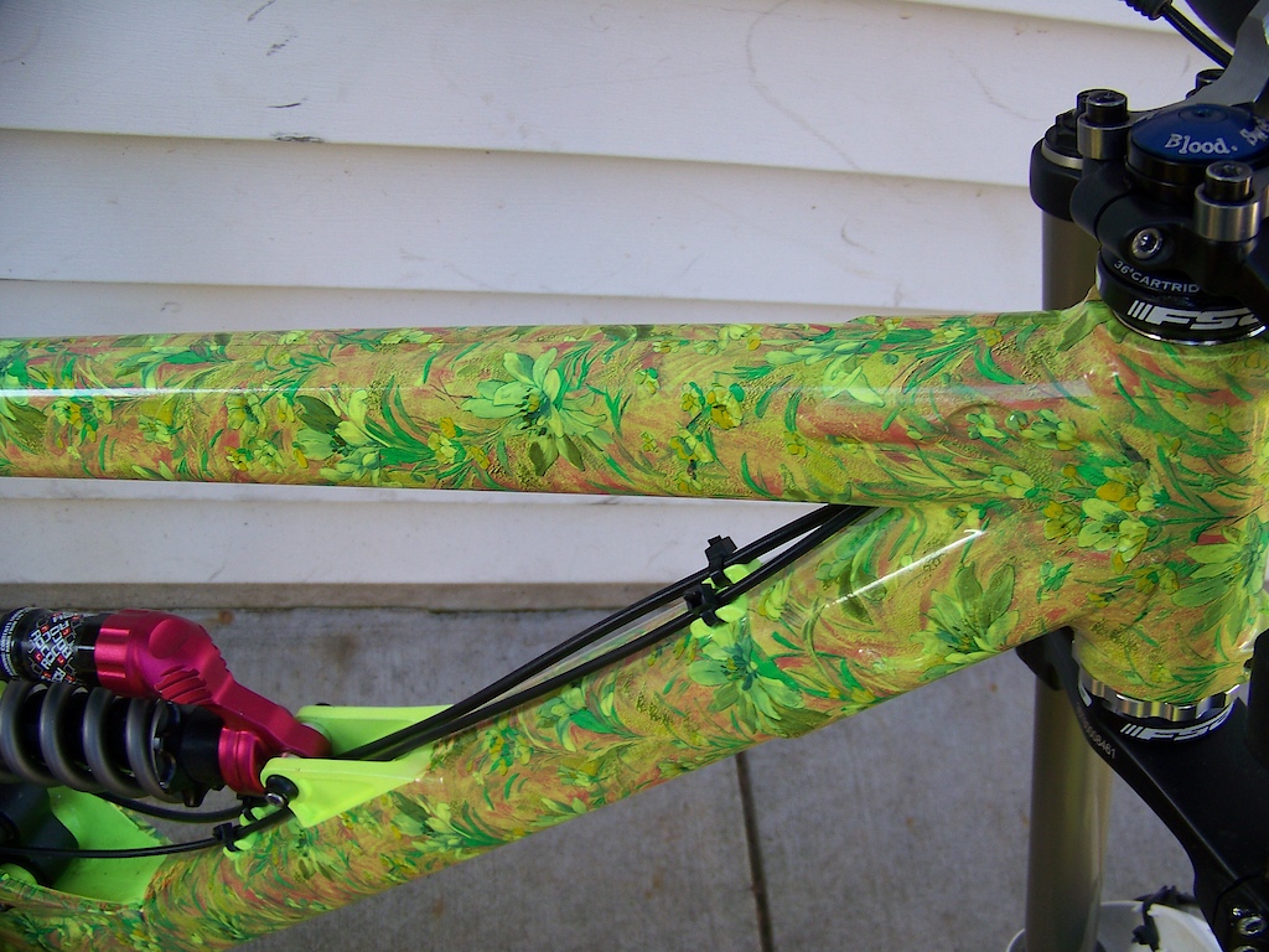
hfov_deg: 51.4
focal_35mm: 36
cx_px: 634
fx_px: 1320
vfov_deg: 39.7
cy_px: 476
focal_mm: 5.85
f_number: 2.8
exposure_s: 1/40
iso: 64
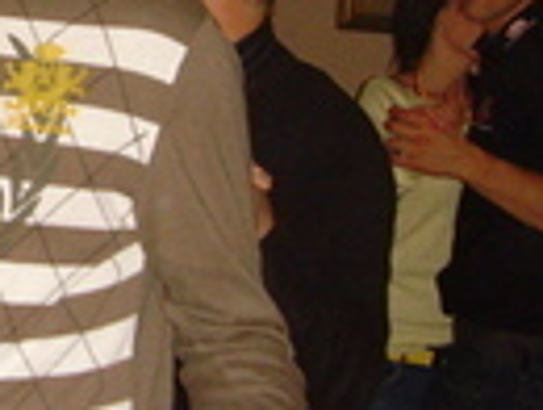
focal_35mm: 150
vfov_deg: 9.9
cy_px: 23
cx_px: -180
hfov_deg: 12.7
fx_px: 2357
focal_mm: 6.6
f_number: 3.5
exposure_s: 1/45
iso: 240
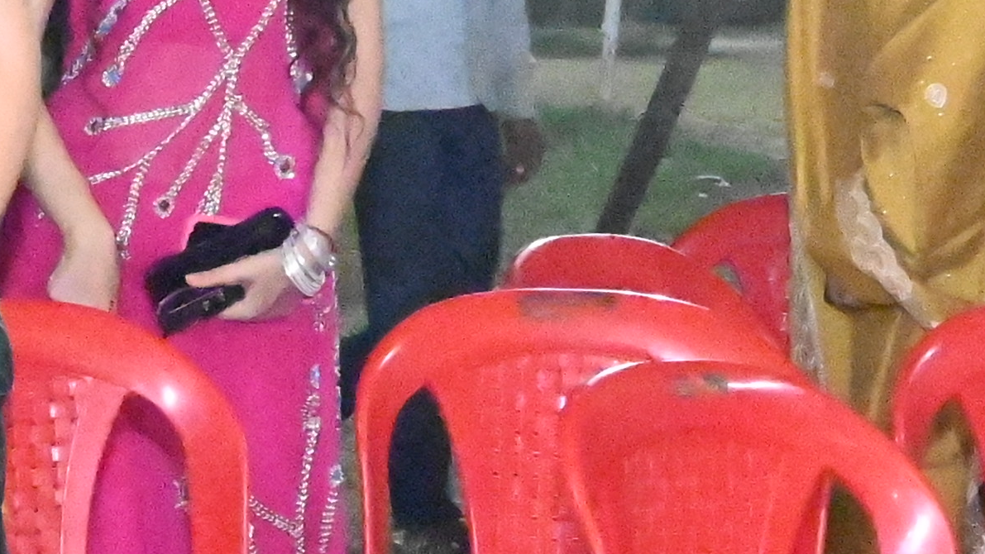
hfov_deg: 10.3
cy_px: 598
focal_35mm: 195
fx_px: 5085
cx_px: -896
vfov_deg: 6.2
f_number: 7.1
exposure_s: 1/125
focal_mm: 26.5
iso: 32000
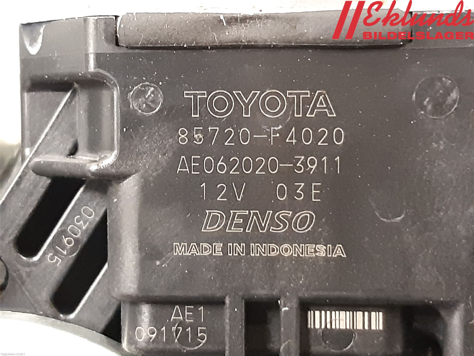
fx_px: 356
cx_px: 237
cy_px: 178
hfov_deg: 67.3
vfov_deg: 53.1
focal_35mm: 26
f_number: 1.7
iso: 640
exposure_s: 1/17
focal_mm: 3.93
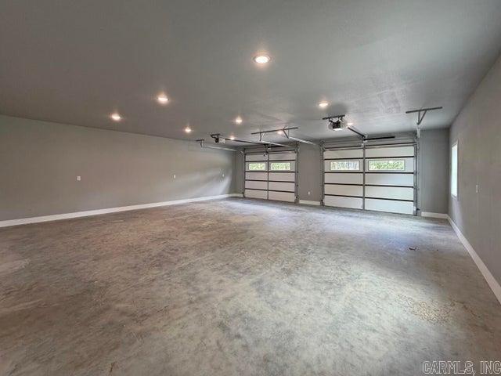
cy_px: 188
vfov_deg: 85.7
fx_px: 203
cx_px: 250
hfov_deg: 102.1
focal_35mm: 14
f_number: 2.2
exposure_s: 1/60
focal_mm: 2.22
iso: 200
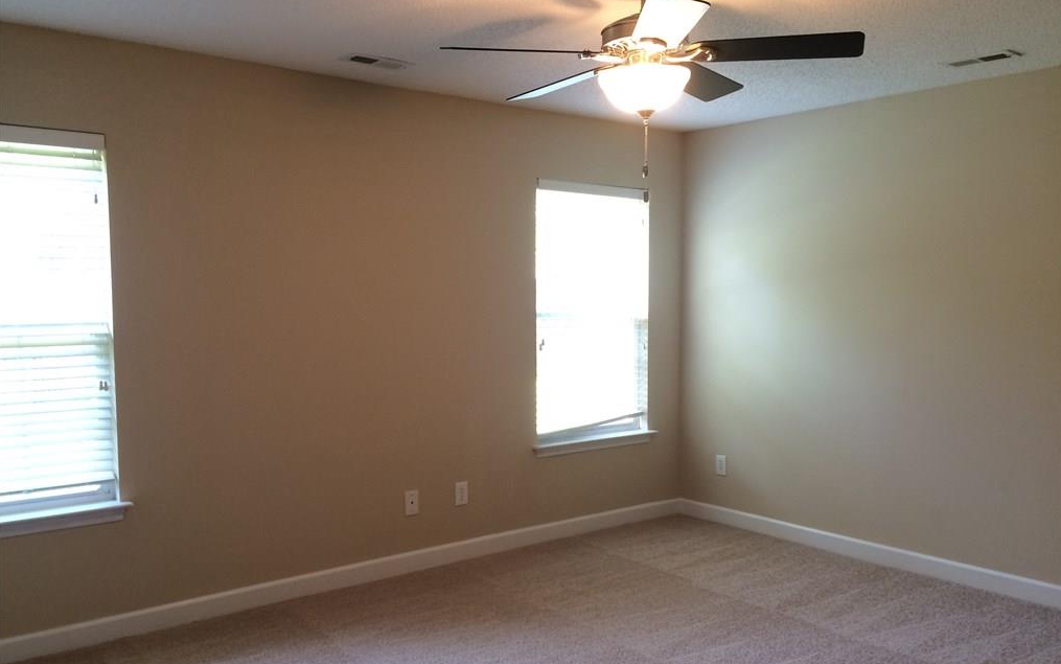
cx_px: 533
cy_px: 370
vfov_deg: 40.6
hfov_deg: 61.2
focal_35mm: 31
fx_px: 897
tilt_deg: -3.8
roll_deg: +0.8
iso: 64
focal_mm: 4.15
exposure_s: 1/30
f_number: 2.2
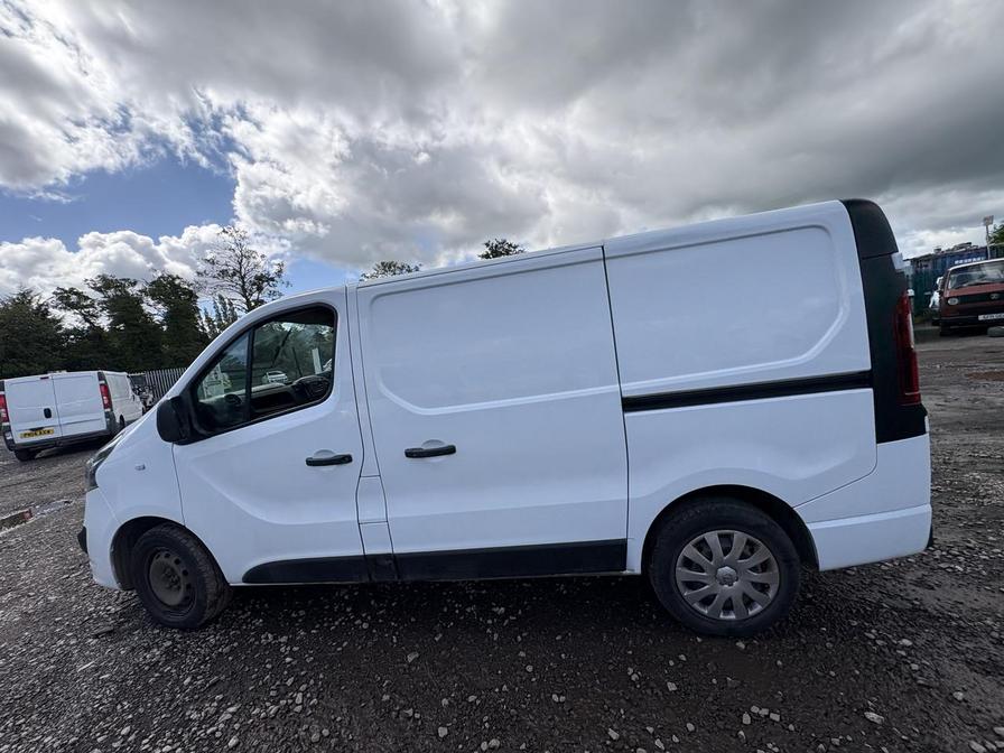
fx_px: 406
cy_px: 376
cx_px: 502
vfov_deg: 85.7
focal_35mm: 14
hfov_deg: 102.1
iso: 50
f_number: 2.2
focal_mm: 2.22
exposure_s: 1/1346
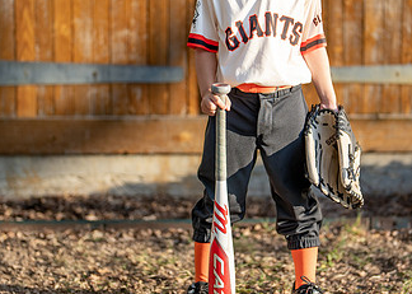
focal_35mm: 105
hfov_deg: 19.0
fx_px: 1228
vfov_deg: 13.6
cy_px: 114
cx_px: 257
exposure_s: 1/2000
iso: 100
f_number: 1.2
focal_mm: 50
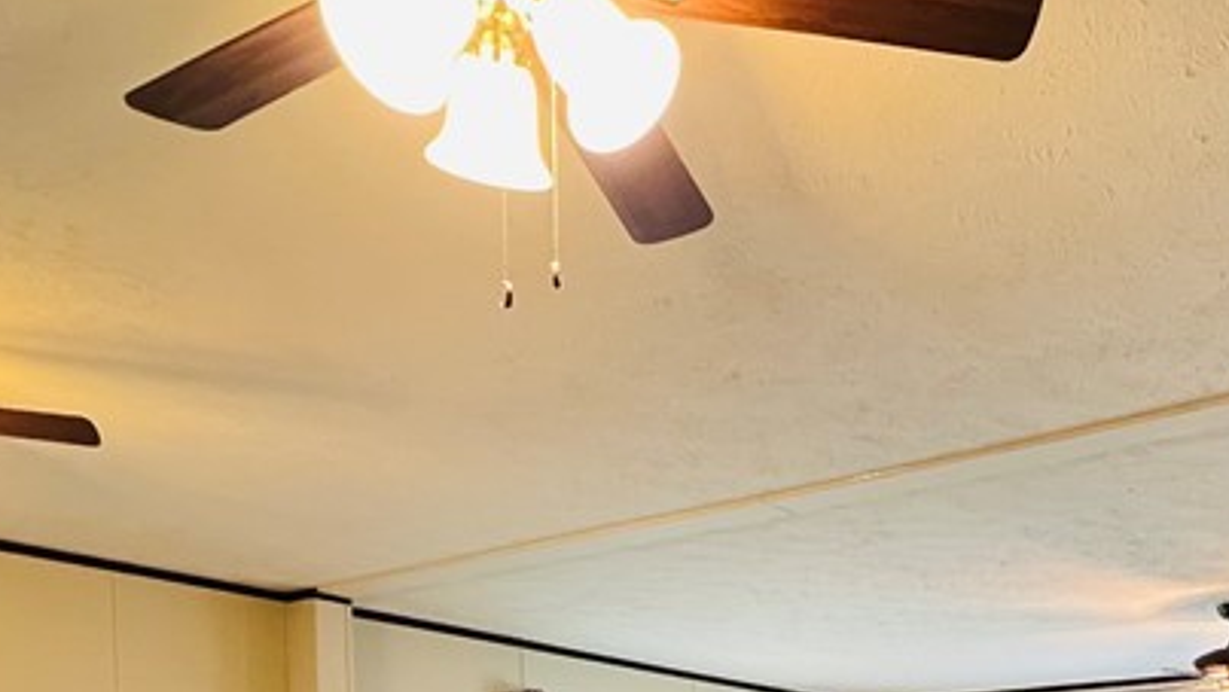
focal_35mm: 36
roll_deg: +0.4
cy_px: 948
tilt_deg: -4.0
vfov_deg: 26.6
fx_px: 1174
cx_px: 878
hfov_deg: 53.4
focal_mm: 1.57
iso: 500
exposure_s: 1/60
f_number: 1.8
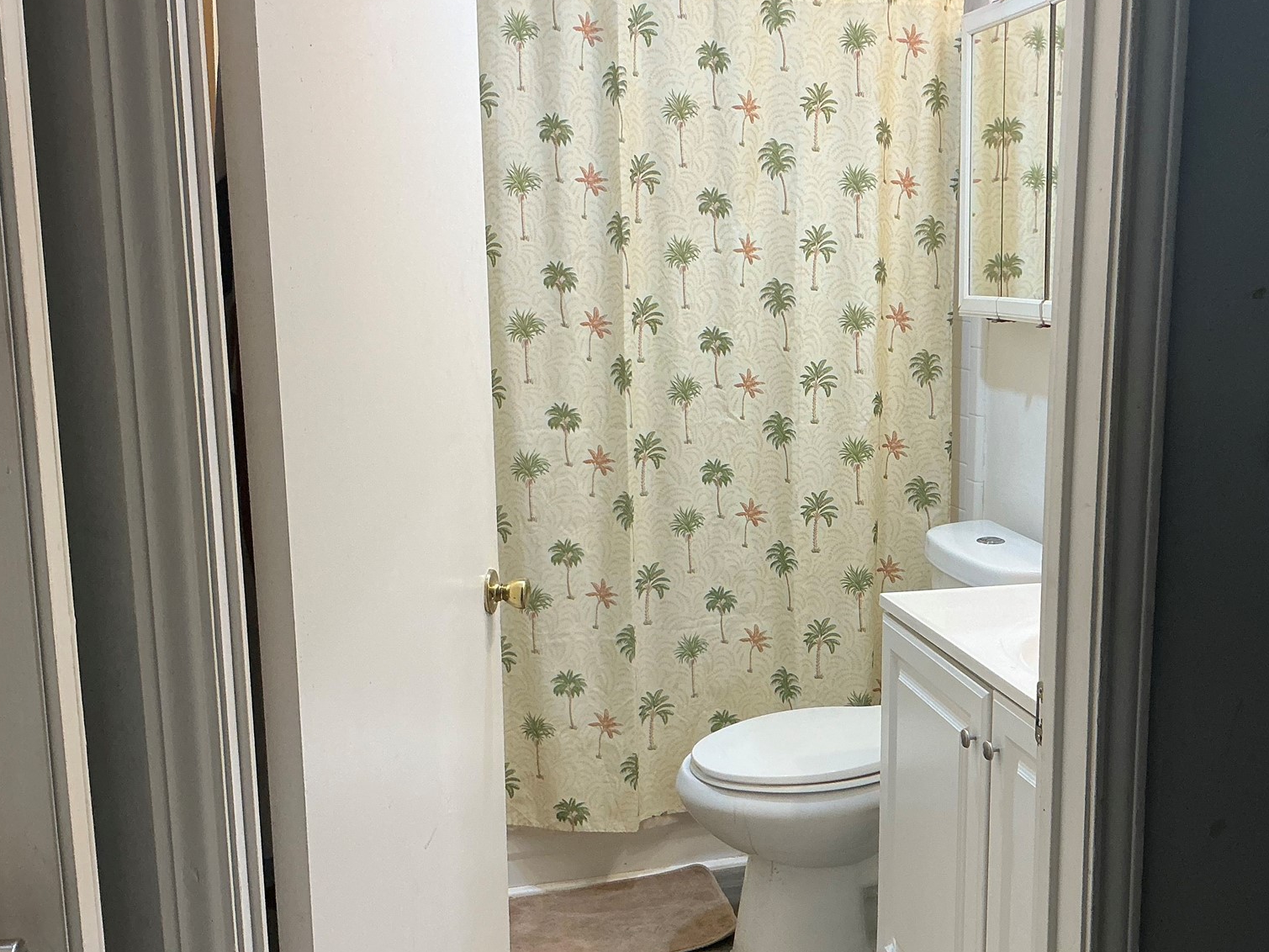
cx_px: 773
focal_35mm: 38
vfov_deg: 37.7
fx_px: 1393
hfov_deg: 48.6
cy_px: 500
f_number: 1.8
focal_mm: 3
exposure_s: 1/60
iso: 80
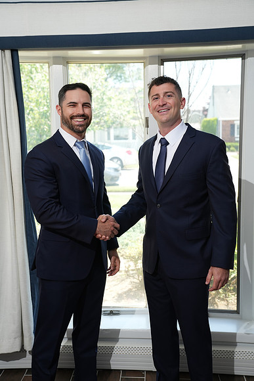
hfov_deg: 32.6
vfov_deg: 47.4
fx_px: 434
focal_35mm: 41
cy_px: 190
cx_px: 127
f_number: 4
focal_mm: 41
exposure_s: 1/200
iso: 320
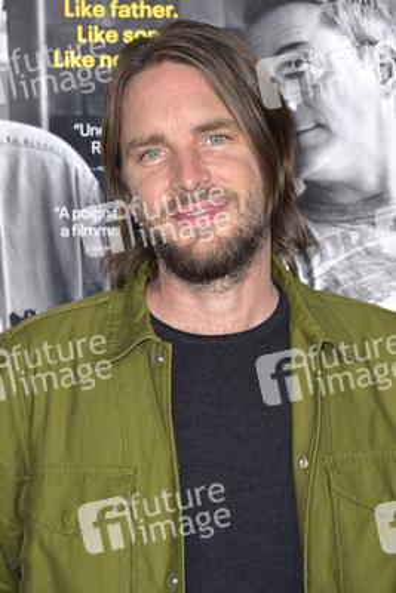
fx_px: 2967
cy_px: 296
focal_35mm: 180
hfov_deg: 7.6
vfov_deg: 11.4
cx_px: 198
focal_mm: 180
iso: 640
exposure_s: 1/200
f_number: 6.3
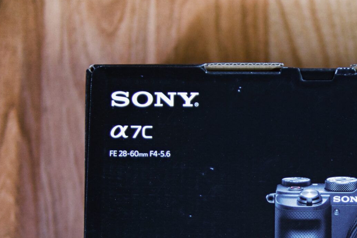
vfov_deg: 12.3
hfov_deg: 18.1
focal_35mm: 111
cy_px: 197
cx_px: 331
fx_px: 1101
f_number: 1.4
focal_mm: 30
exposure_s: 1/40
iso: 400
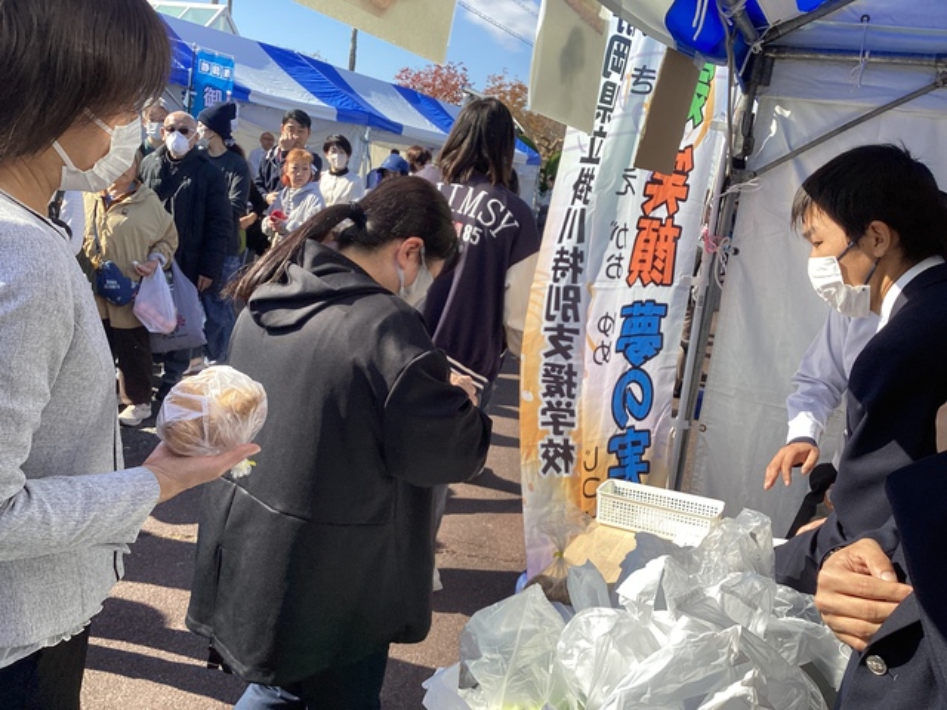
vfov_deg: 45.4
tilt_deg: -10.3
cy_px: 355
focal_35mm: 31
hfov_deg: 58.4
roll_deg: -7.4
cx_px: 474
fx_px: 848
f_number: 2.4
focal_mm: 3.3
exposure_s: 1/849
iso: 25
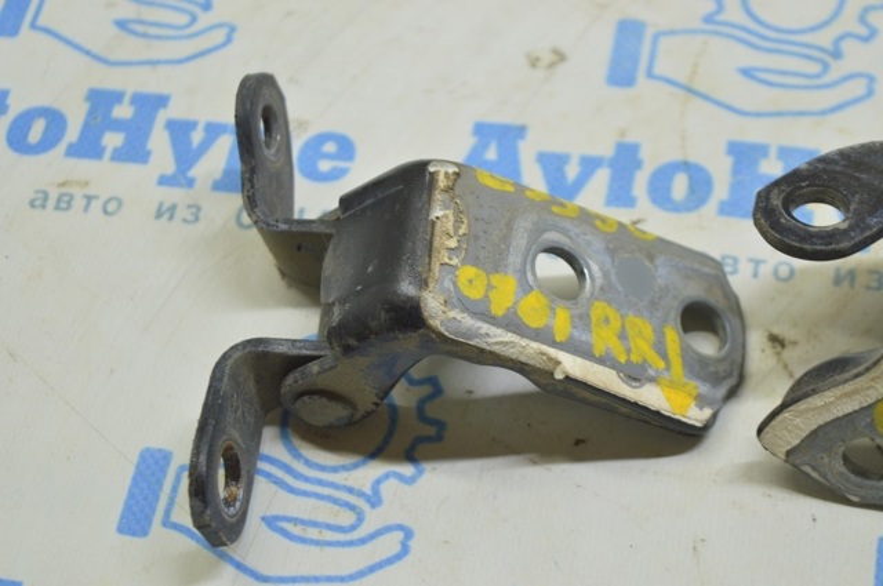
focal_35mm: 82
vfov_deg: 16.5
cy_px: 293
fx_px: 2021
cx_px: 442
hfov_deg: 24.6
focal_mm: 55
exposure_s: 1/20
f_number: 5.6
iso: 400
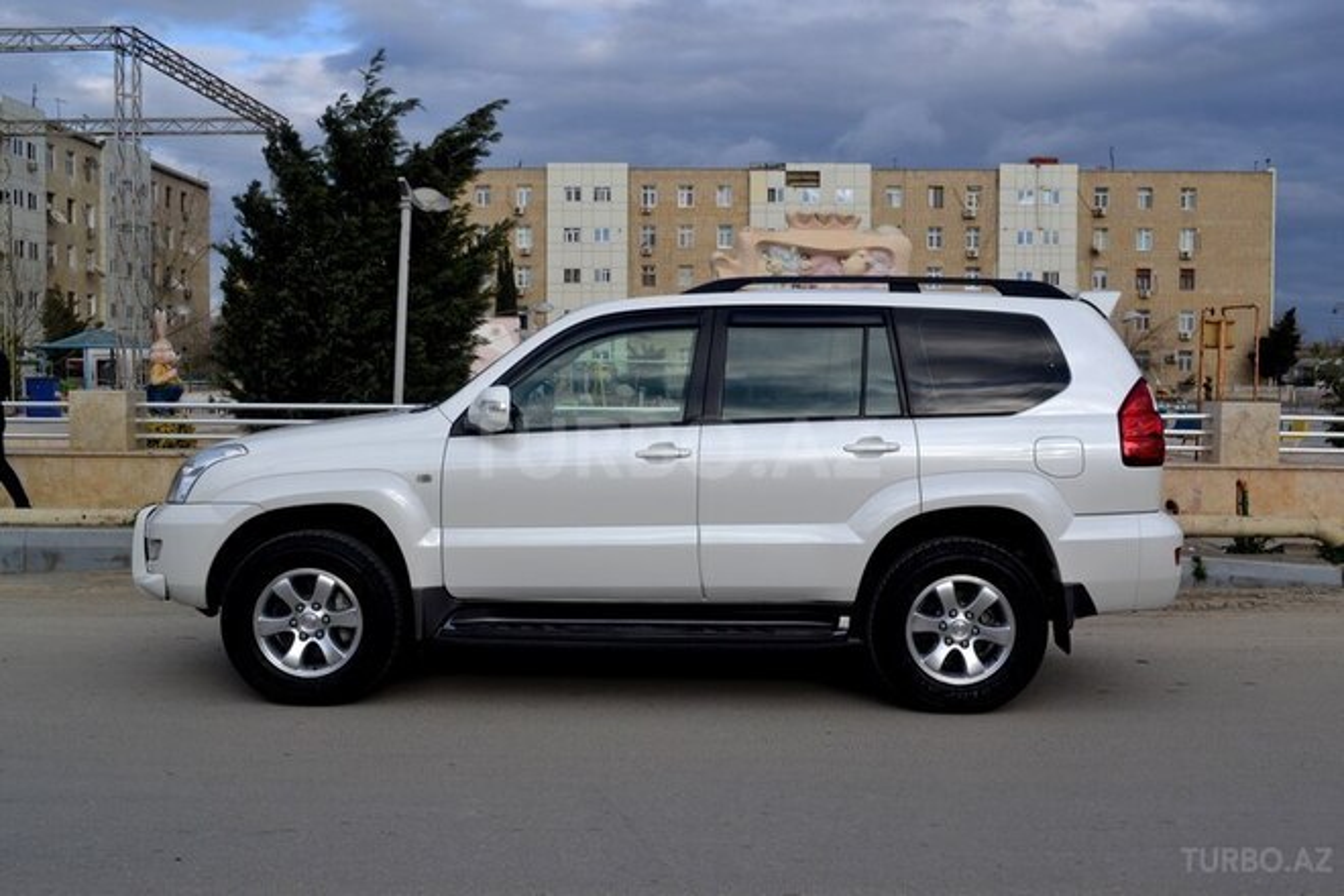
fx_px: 1456
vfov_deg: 34.2
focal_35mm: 39
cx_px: 672
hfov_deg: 49.6
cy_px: 448
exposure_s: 1/160
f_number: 6.3
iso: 100
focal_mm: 26
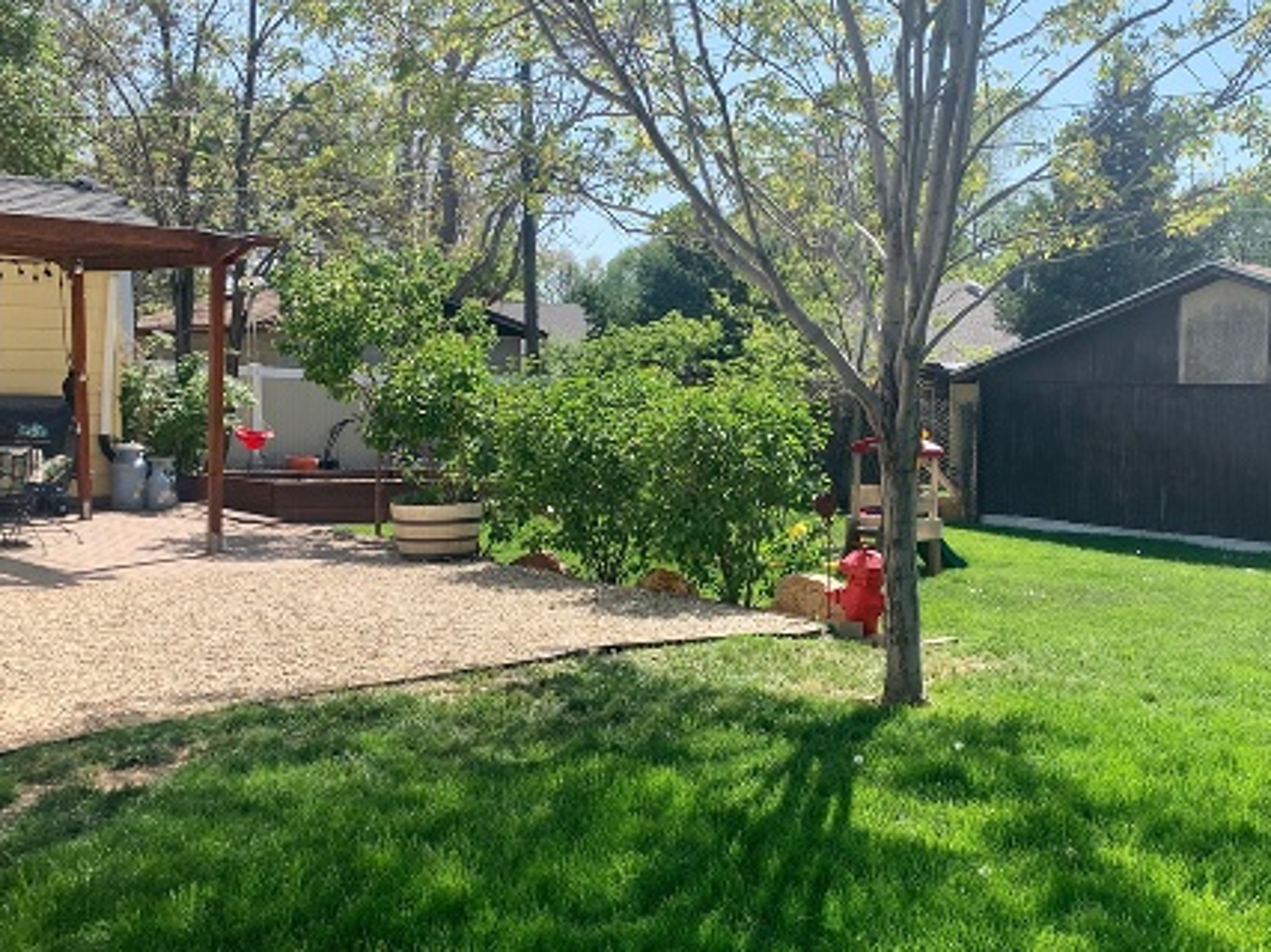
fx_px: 1432
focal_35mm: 39
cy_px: 497
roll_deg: -0.3
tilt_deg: -5.1
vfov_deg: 36.8
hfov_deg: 47.4
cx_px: 807
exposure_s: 1/1368
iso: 25
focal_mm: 4.25
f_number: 1.8
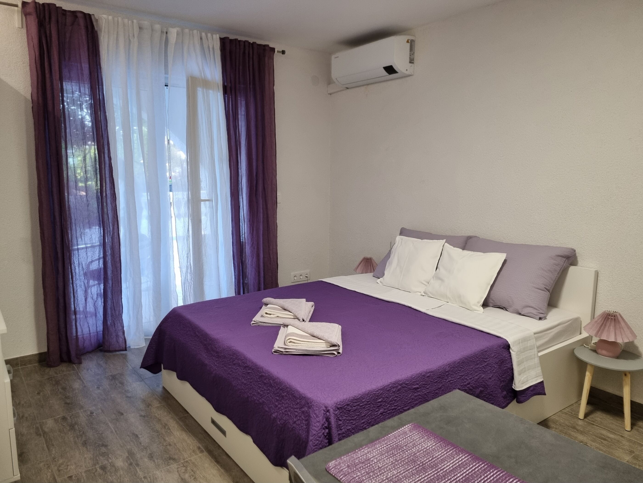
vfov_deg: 53.1
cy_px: 242
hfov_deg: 67.3
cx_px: 322
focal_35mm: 26
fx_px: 483
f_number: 1.8
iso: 320
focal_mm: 5.4
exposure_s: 1/100
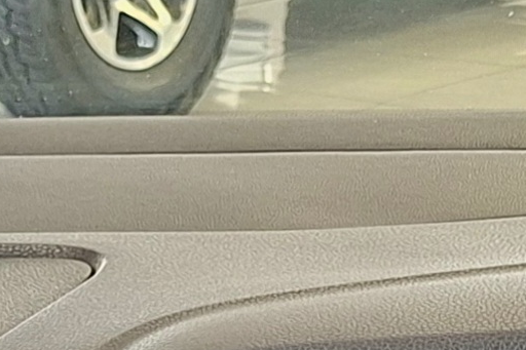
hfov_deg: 11.0
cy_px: 796
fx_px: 2702
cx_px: 509
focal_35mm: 185
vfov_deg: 7.0
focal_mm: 5.54
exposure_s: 1/50
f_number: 1.8
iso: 200
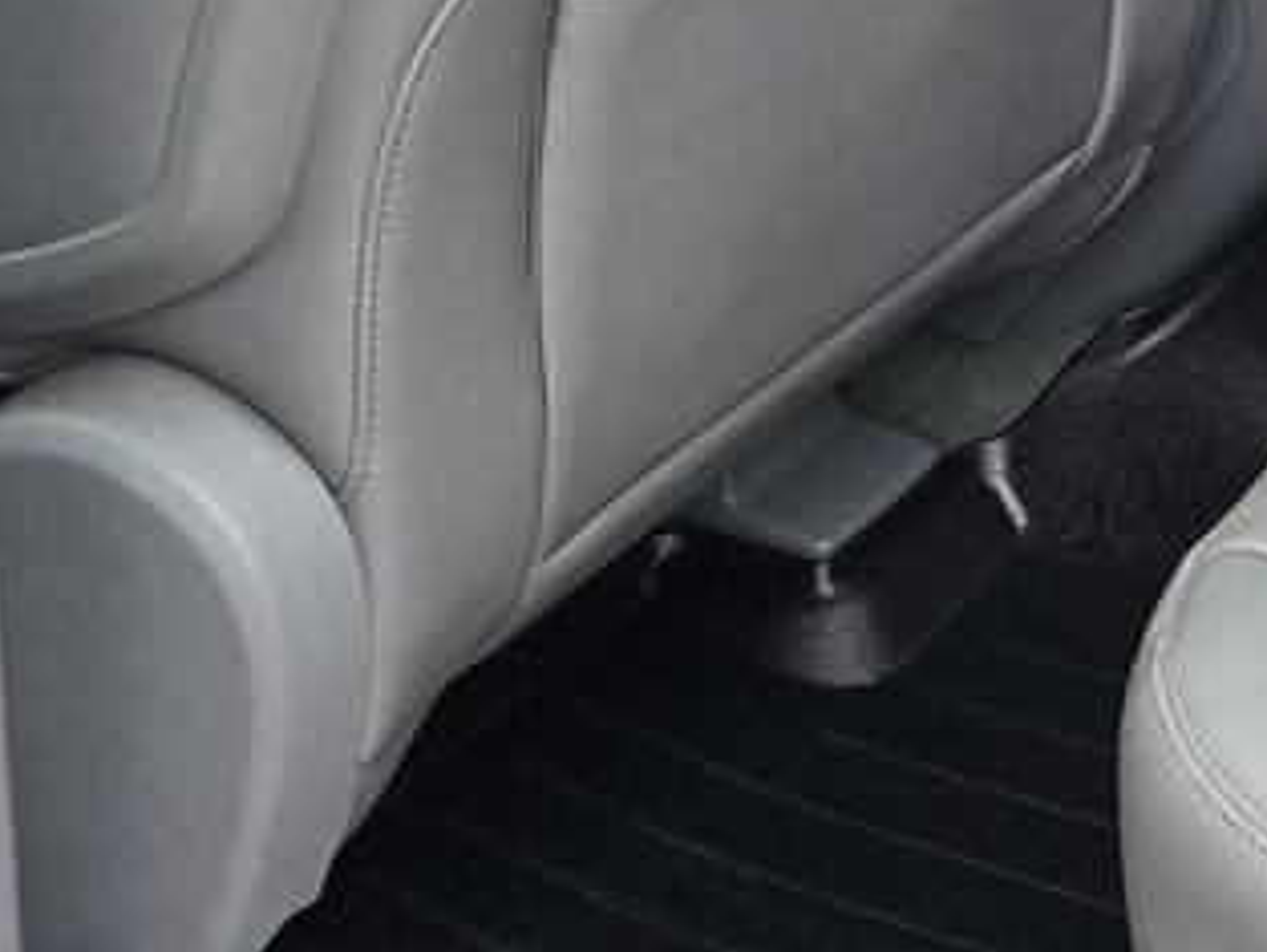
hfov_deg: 18.5
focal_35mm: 94
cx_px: 1903
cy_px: -308
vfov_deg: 15.0
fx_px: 3442
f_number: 1.7
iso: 40
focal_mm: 6.3
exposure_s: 1/180
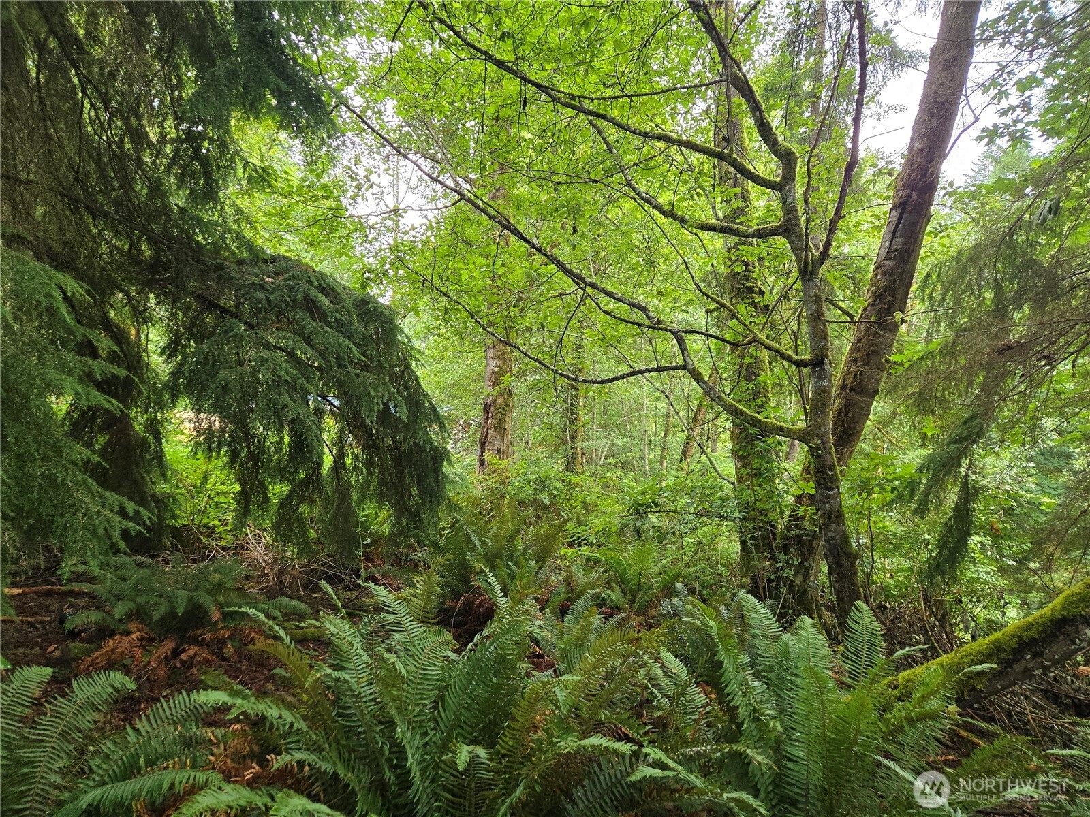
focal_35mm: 23
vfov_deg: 58.9
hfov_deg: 73.9
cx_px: 545
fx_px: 724
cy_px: 408
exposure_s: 1/180
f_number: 1.8
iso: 200
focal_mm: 5.4
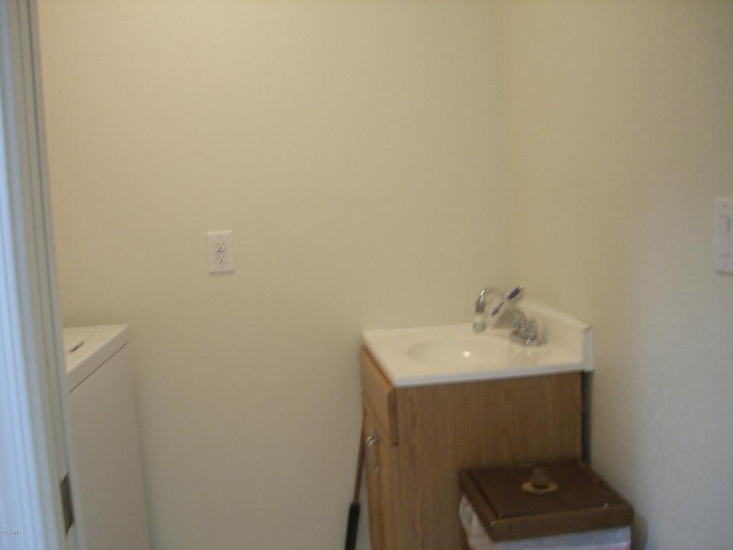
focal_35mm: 38
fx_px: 805
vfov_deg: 37.7
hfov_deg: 49.0
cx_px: 366
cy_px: 275
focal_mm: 6.2
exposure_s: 1/10
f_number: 2.7
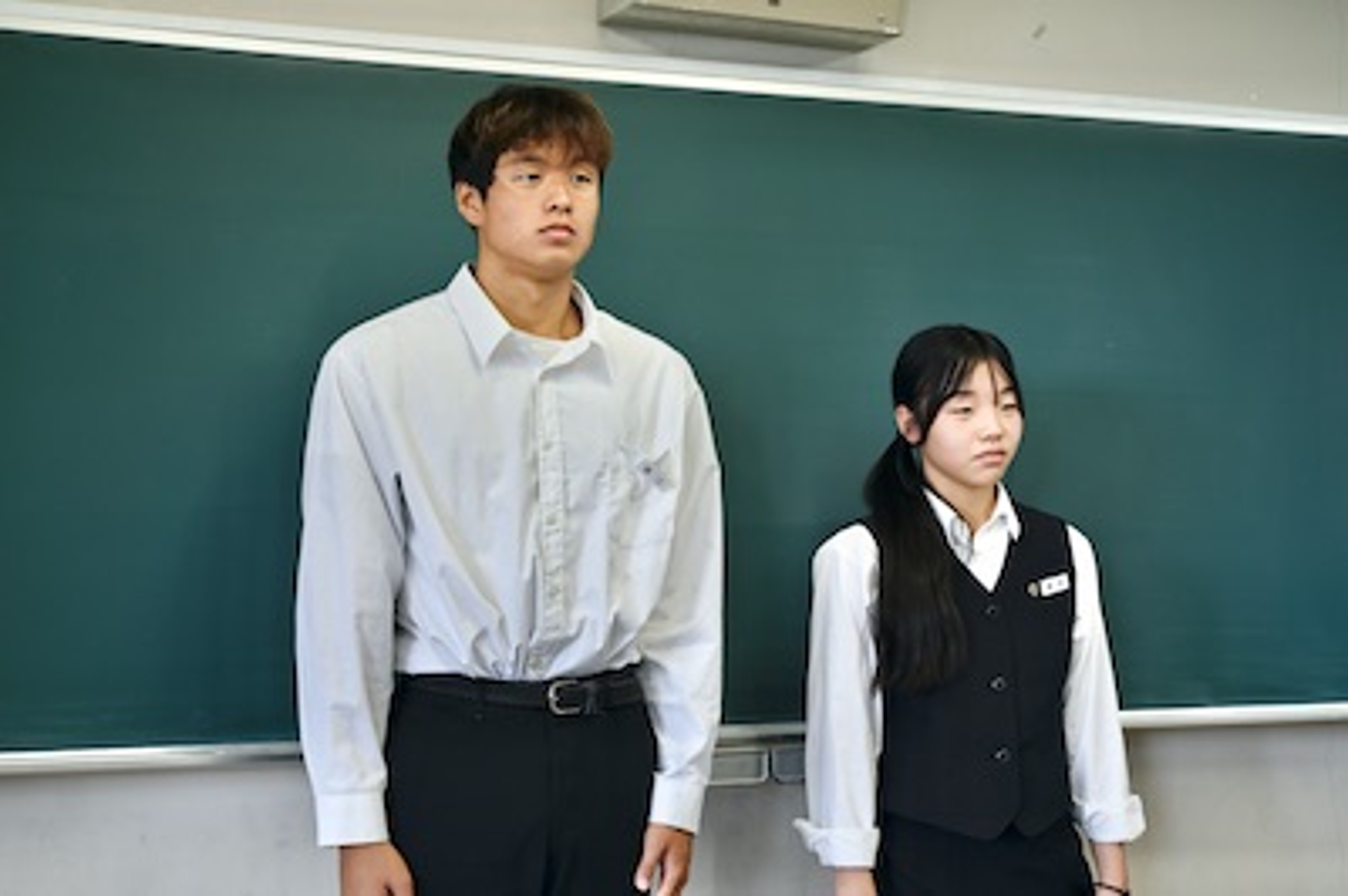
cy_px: 448
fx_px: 1983
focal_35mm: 53
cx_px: 674
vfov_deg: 25.5
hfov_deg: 37.5
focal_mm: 53
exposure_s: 1/60
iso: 125
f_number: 4
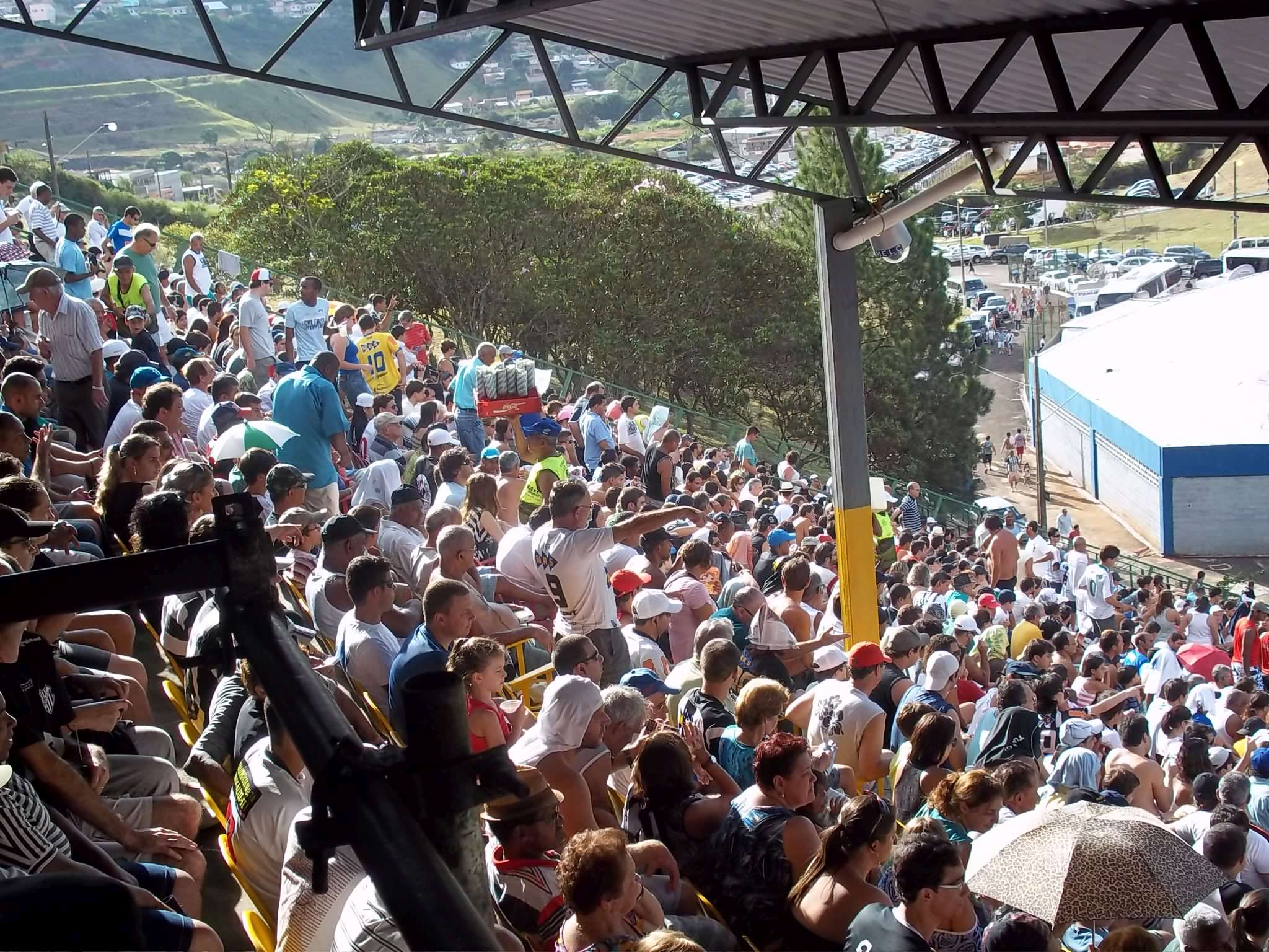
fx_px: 1686
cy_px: 476
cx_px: 634
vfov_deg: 31.5
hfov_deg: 41.2
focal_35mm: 46
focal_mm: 8.2
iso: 80
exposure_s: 1/320
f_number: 3.5
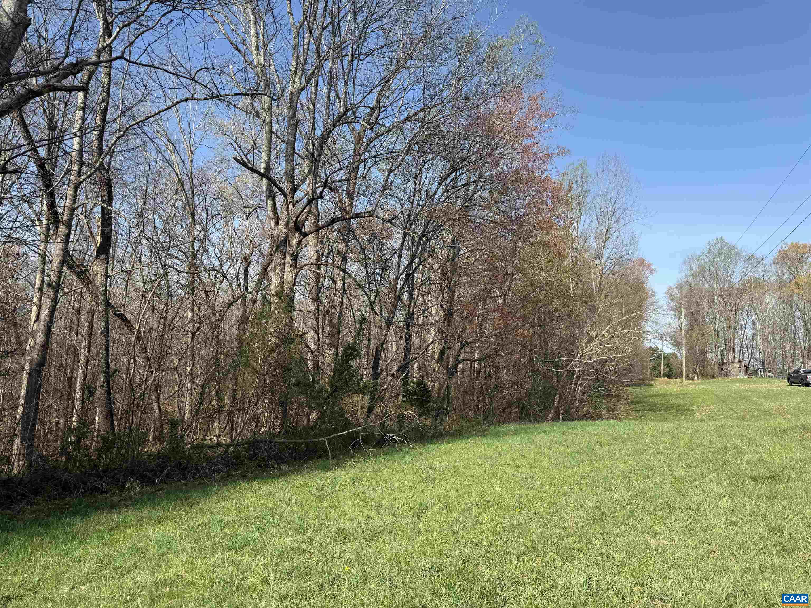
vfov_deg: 56.8
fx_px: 562
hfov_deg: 71.6
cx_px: 406
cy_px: 304
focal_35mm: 24
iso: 80
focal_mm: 6.76
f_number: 1.78
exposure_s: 1/2703
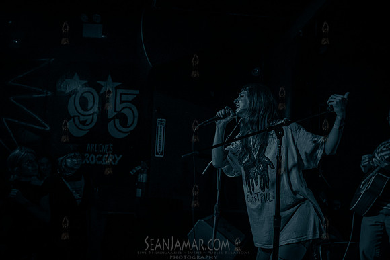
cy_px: 130
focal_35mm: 35
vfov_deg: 37.9
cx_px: 195
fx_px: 379
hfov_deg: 54.4
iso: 16000
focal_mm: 35
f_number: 3.2
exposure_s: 1/320
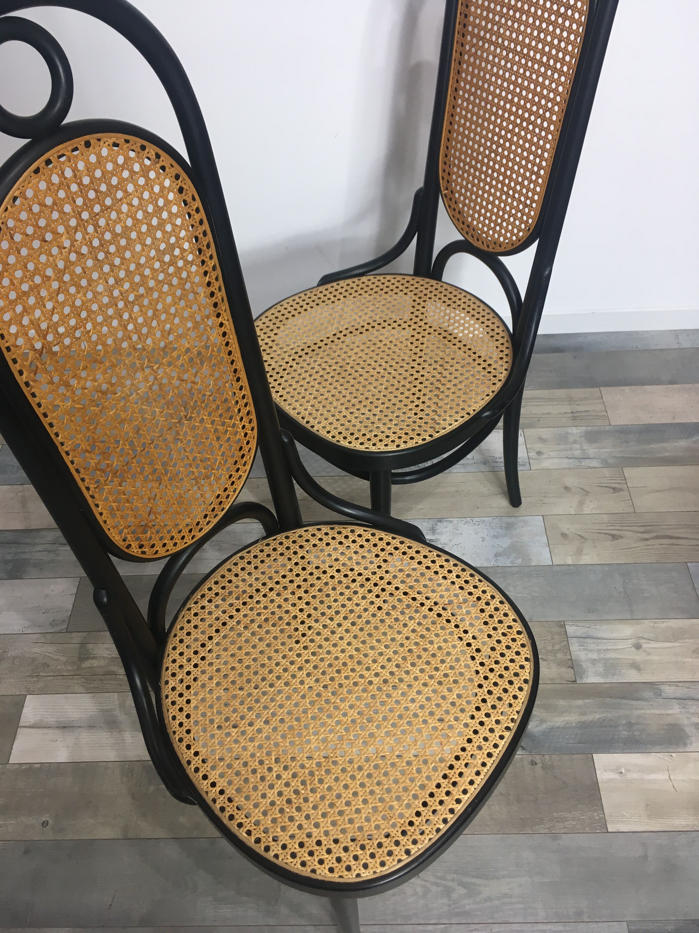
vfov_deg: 61.7
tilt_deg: -50.3
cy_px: 466
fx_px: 781
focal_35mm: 29
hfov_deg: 48.2
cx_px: 350
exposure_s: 1/33
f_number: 2.2
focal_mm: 4.15
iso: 32
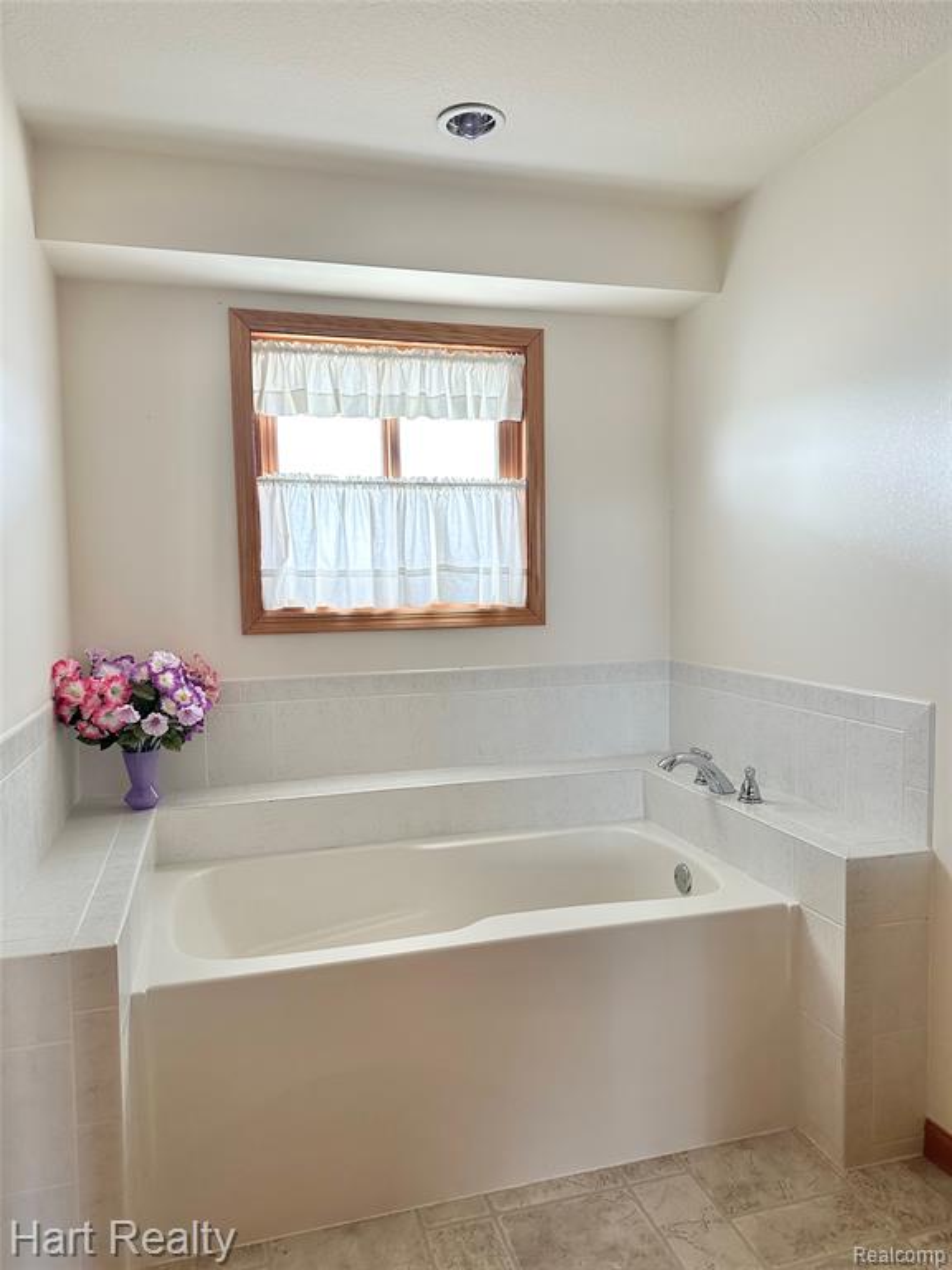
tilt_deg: -4.0
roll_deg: +0.9
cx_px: 476
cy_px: 635
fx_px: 880
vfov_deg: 71.6
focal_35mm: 24
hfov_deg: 56.8
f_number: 1.78
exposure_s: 1/121
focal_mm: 6.86
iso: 200
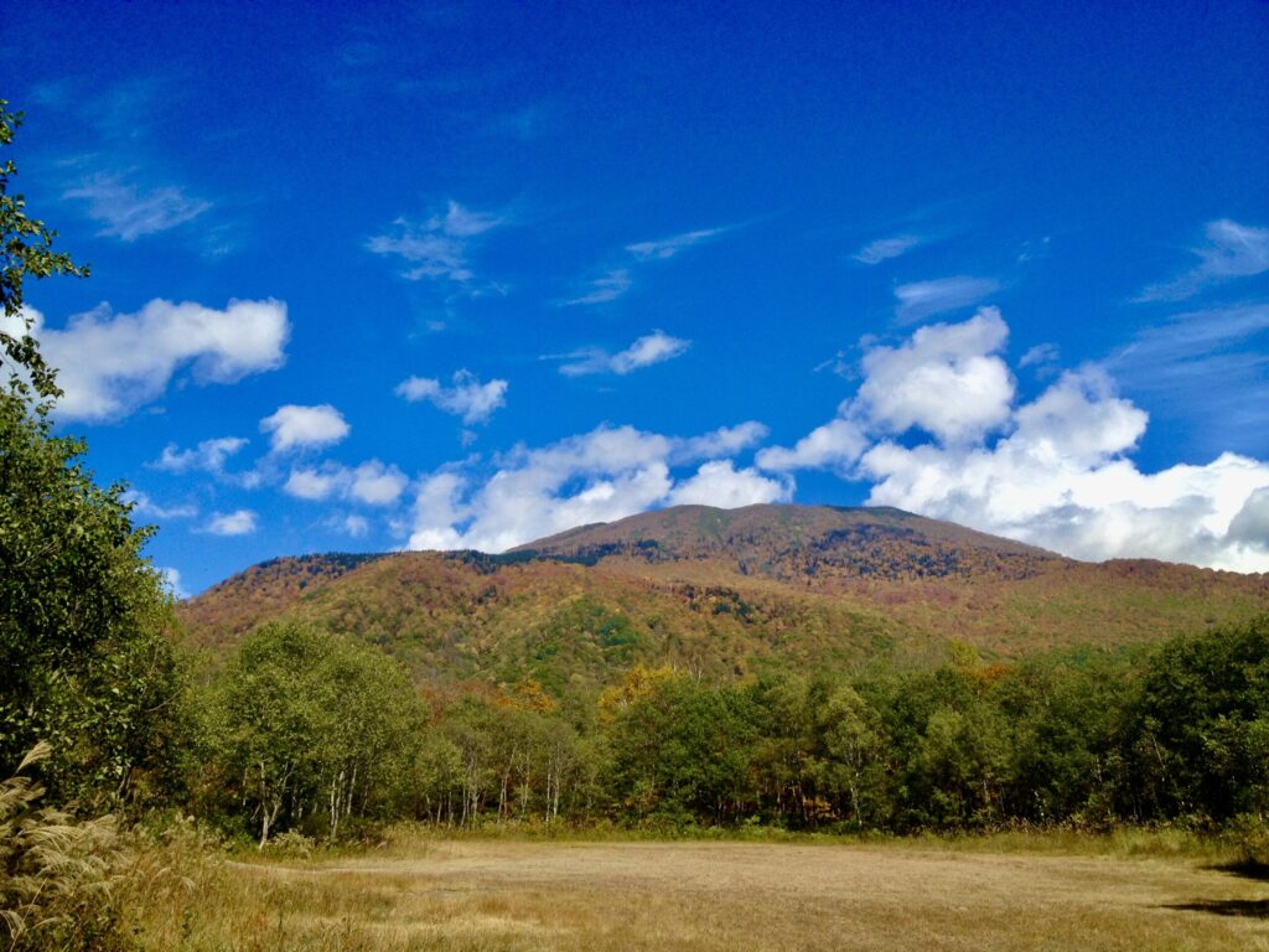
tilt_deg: +14.7
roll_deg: +0.5
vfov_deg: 40.7
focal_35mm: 35
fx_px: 1283
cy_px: 476
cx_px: 634
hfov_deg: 52.6
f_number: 2.4
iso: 50
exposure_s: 1/1842
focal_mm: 4.28
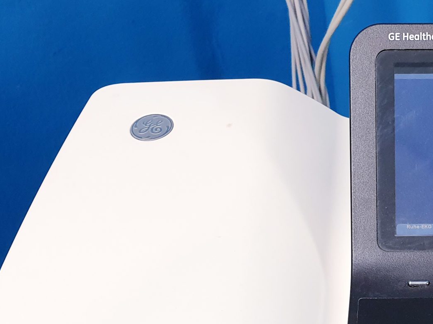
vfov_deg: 21.8
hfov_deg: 28.3
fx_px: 801
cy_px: 346
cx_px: 439
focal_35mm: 64
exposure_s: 1/50
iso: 160
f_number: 2.4
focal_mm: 4.3
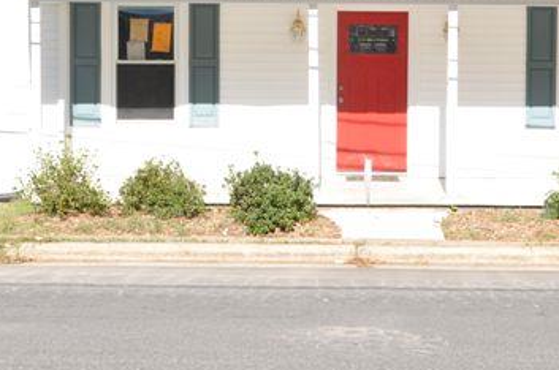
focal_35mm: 79
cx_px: 318
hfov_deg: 25.7
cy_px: 72
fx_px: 1223
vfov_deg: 17.1
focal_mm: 29
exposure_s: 1/200
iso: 200
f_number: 9
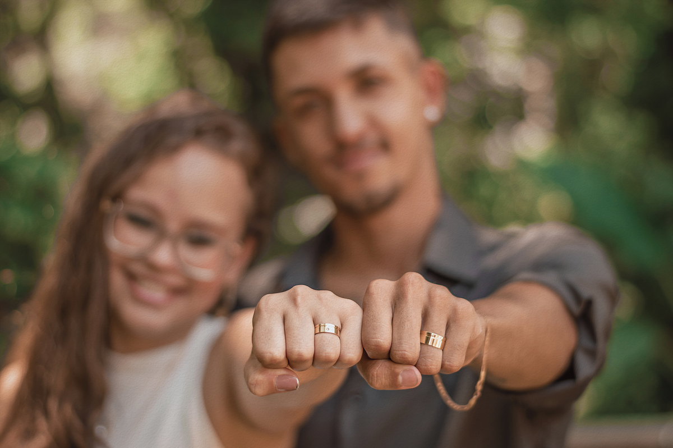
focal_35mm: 75
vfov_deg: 18.2
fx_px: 1401
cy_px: 224
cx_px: 336
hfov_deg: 27.0
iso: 100
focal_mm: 50
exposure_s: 1/400
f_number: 1.8
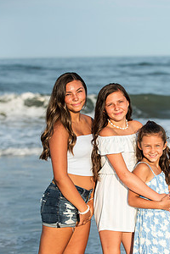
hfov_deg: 11.1
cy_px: 158
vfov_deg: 16.6
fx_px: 871
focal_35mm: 123
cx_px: 115
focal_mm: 82
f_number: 3.2
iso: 250
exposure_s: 1/4000
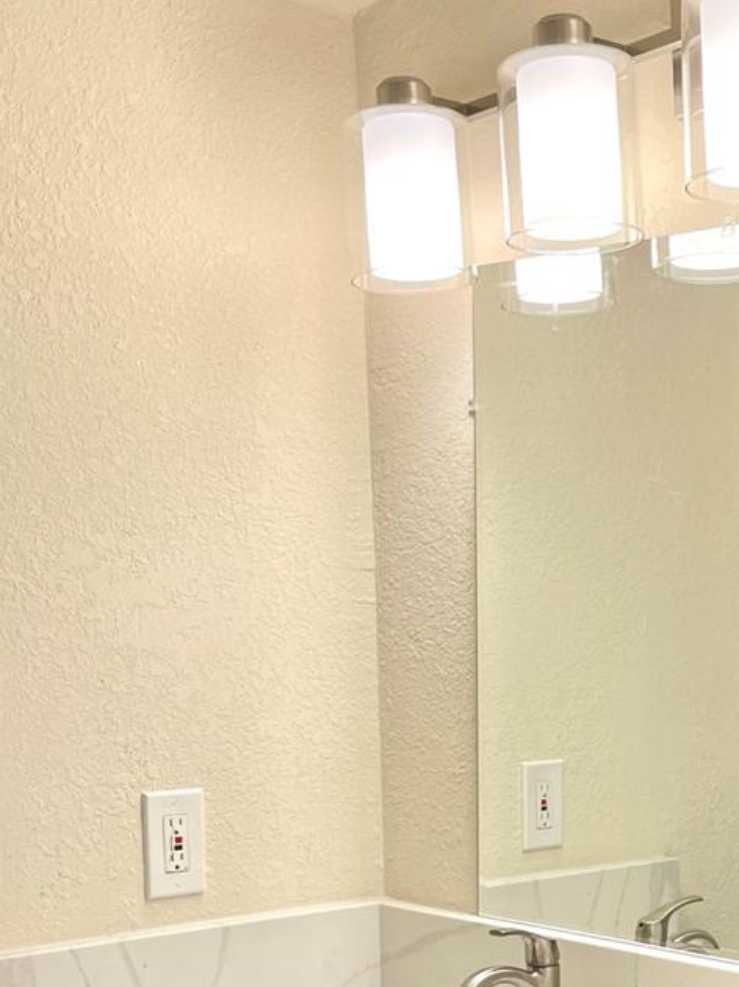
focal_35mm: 61
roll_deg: -1.0
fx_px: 1738
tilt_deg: -9.8
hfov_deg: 23.4
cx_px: 650
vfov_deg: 30.4
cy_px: 880
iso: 40
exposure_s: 1/120
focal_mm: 5.1
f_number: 1.6
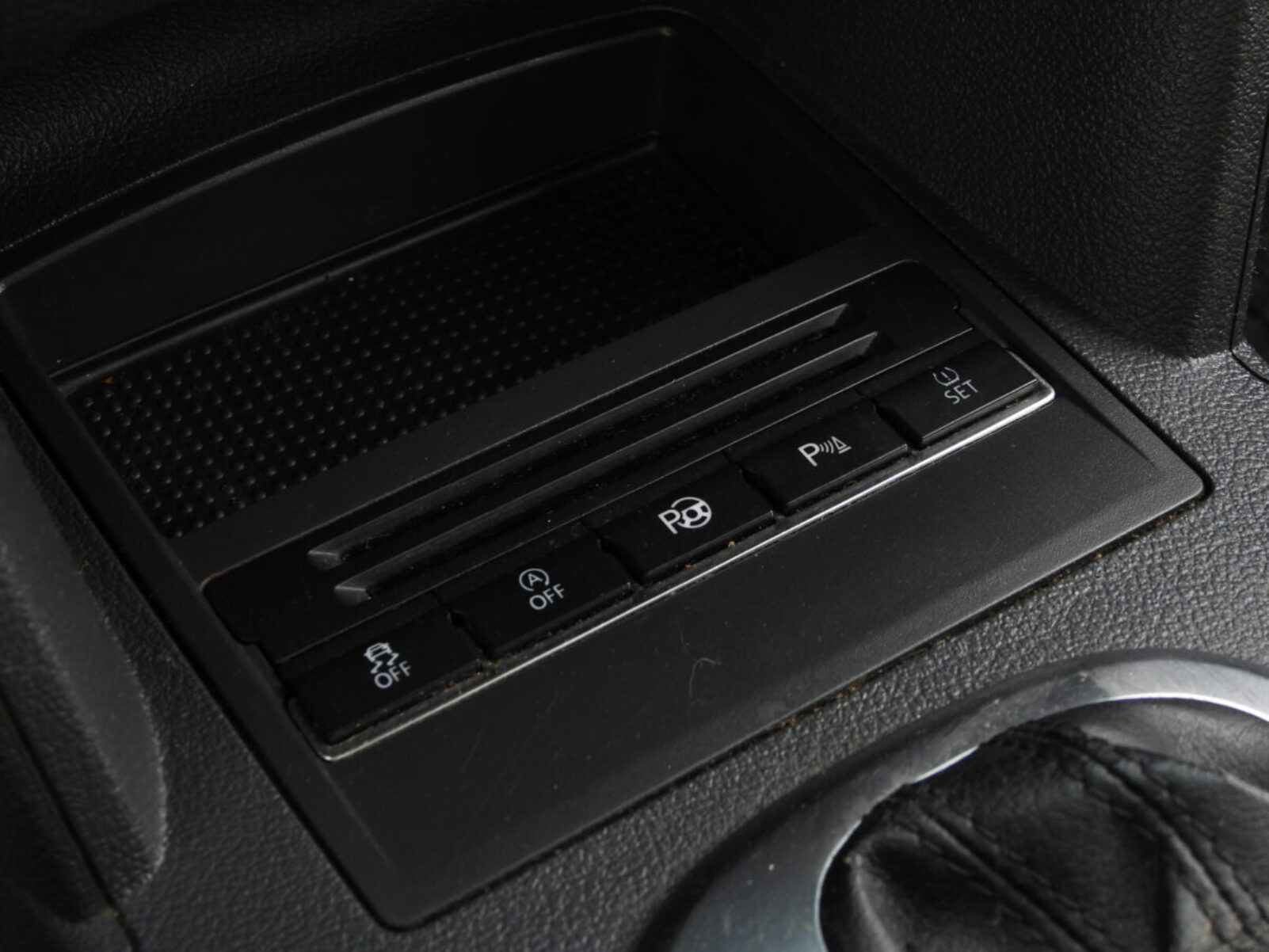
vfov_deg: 22.6
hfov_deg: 29.8
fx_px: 2383
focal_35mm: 65
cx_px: 634
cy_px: 476
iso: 100
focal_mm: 11.7
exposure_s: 1/30
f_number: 3.5
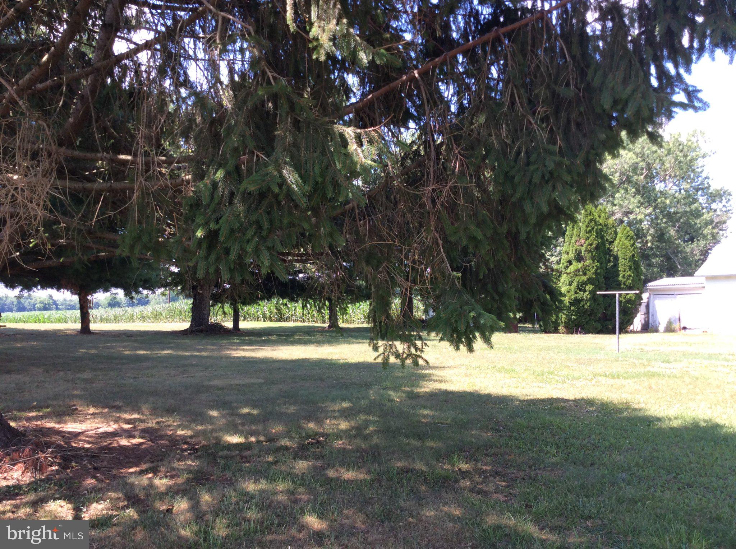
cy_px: 274
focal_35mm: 32
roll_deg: +2.7
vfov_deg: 44.0
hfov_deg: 56.9
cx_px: 368
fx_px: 679
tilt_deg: +3.6
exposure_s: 1/226
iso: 32
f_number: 2.4
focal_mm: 3.3
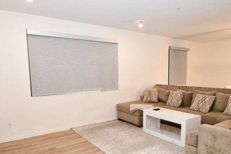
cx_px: 126
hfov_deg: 71.4
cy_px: 98
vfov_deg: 50.7
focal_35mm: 25
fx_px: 160
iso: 450
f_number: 4
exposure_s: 1/60
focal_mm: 12
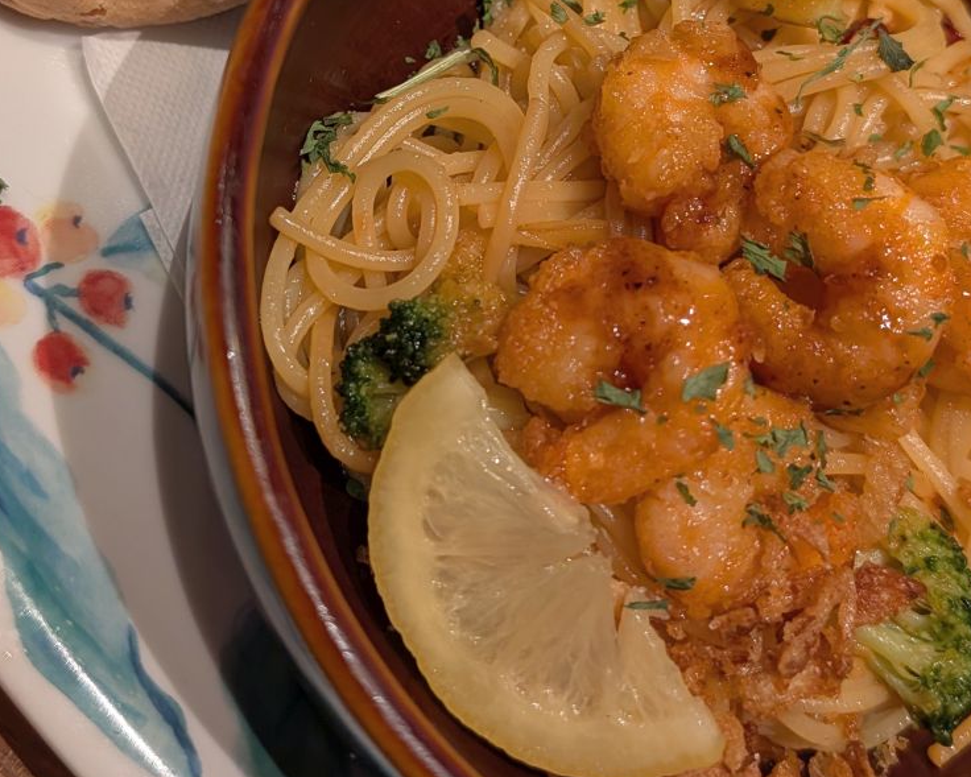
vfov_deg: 28.8
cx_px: 511
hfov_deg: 36.6
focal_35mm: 51
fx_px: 1466
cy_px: 113
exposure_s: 1/120
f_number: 1.68
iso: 380
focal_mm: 6.9
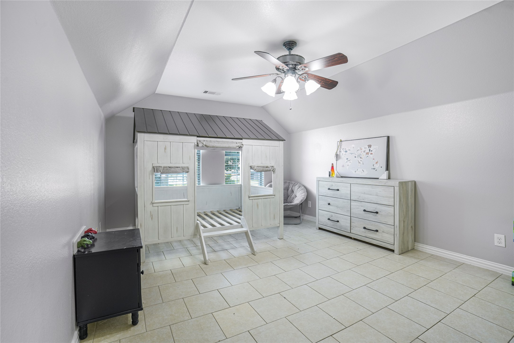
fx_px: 228
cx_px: 257
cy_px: 172
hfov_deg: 96.7
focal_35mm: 16
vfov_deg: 73.7
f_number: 7.1
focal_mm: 16
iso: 400
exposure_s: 1/10
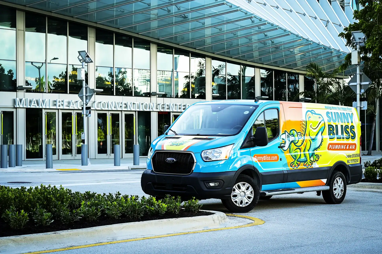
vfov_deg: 15.9
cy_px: 127
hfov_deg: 23.7
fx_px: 912
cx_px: 191
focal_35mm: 86
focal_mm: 86
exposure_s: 1/160
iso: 500
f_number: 9
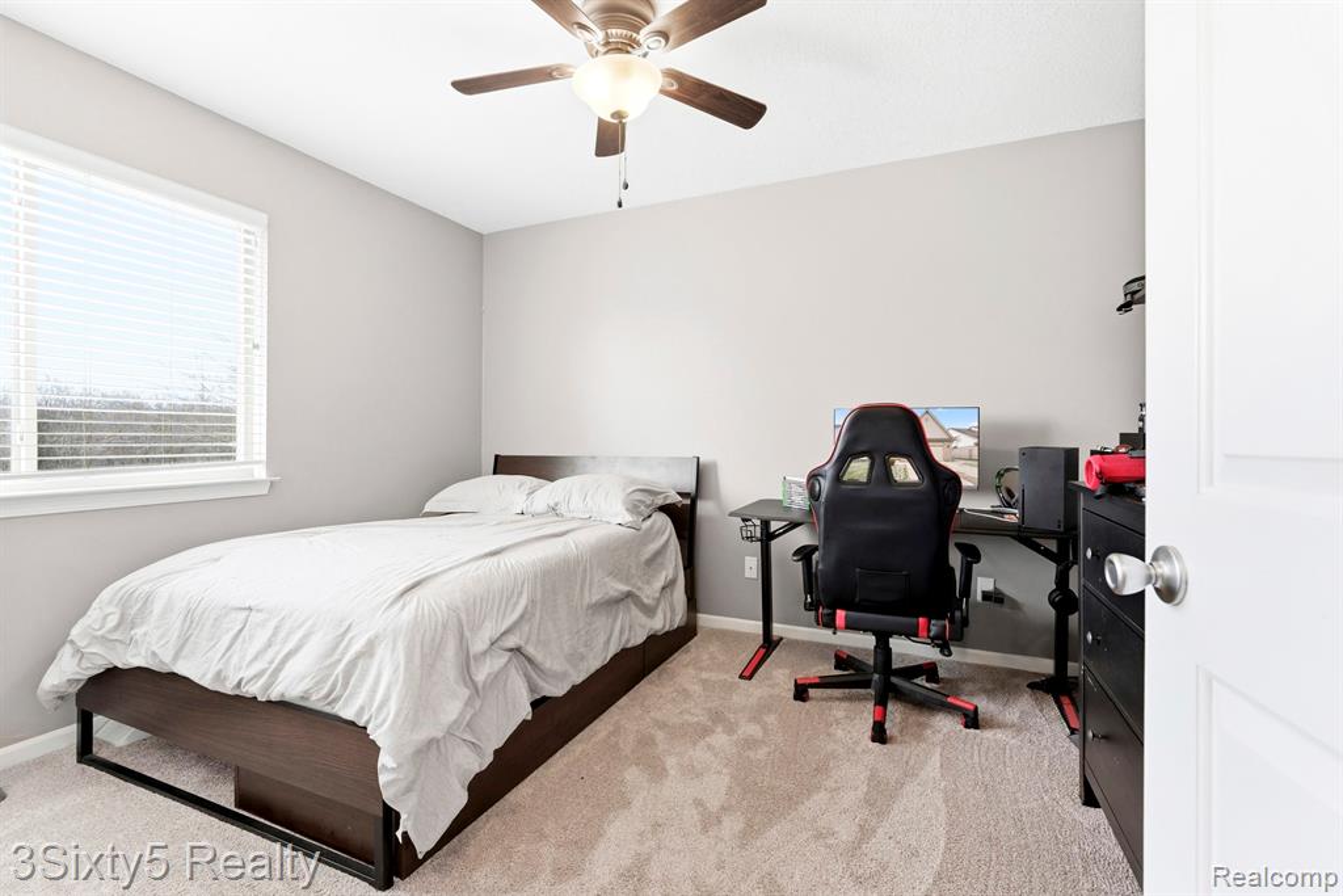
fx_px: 571
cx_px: 672
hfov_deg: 99.3
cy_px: 448
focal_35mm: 15
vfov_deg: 76.2
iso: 500
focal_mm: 15.3
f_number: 8
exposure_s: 1/60
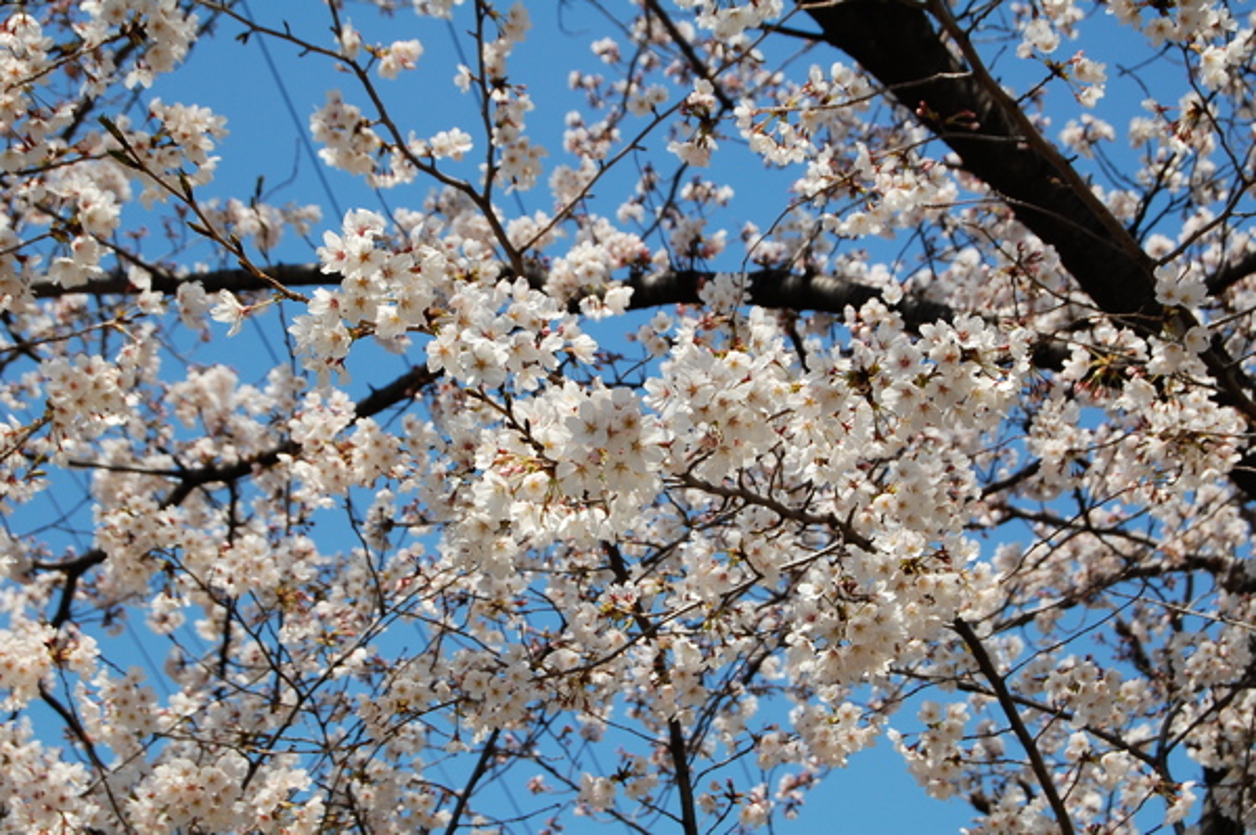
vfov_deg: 16.5
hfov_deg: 24.6
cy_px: 418
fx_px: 2876
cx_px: 628
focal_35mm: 82
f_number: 10
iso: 200
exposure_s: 1/400
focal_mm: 55
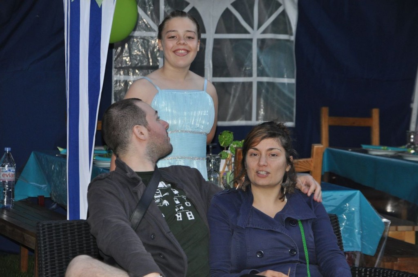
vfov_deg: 8.3
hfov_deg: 12.5
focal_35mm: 165
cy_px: 138
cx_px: 209
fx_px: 1913
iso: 800
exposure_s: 1/60
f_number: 5.3
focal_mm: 110
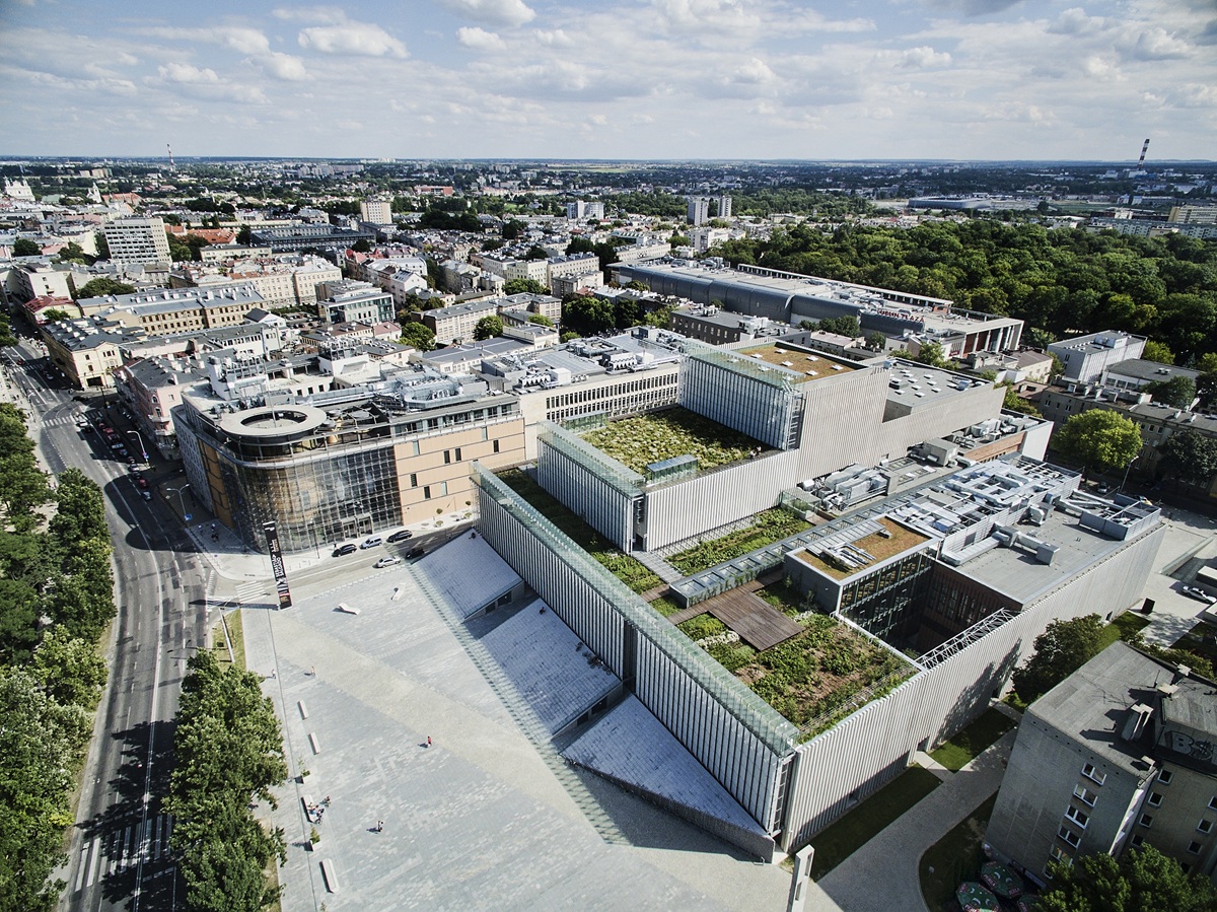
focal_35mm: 20
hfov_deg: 81.8
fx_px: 703
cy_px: 456
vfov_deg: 65.9
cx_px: 608
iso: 100
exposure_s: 1/200
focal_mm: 3.61
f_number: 2.8
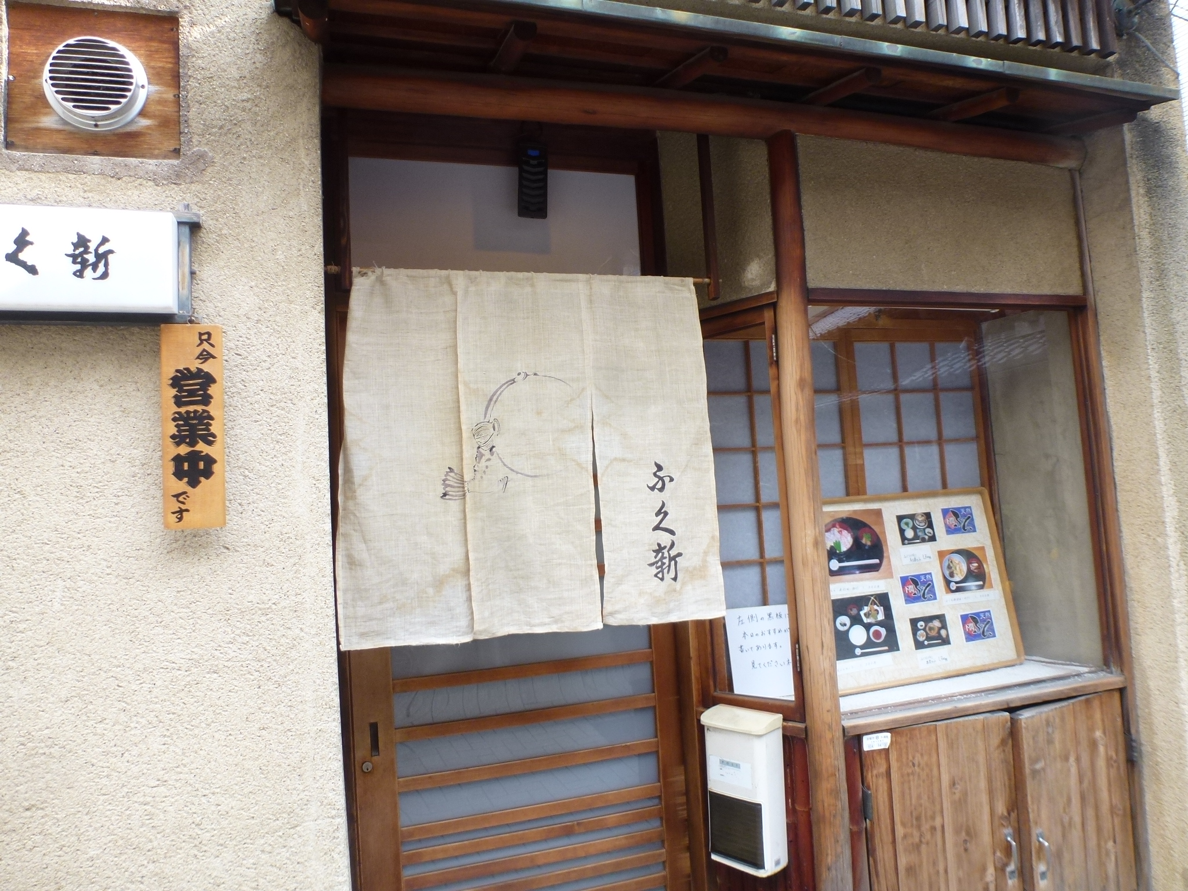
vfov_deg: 56.8
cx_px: 594
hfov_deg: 71.6
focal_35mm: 24
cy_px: 446
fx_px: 824
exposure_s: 1/80
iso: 100
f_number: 3.3
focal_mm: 4.3
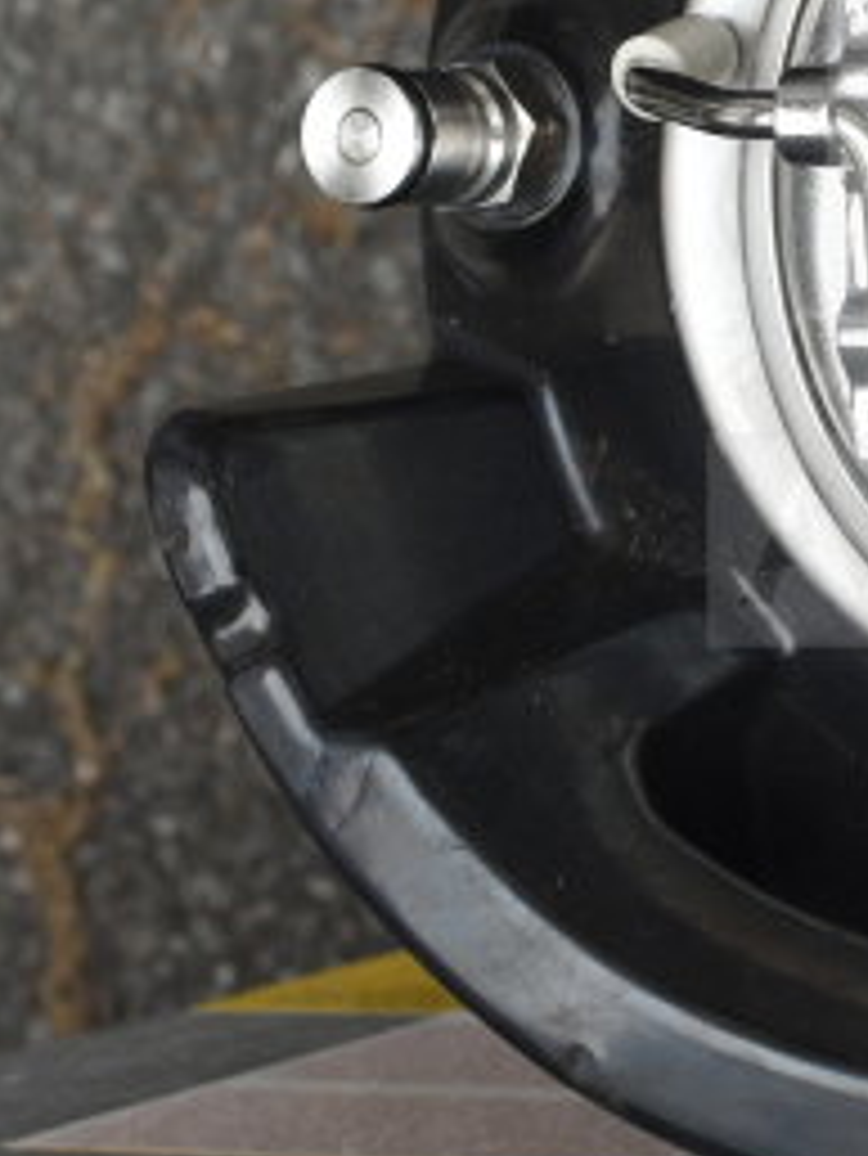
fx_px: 3598
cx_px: 1210
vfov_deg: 18.1
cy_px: 290
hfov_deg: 13.2
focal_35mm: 108
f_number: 5.6
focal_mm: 21
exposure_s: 1/125
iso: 200
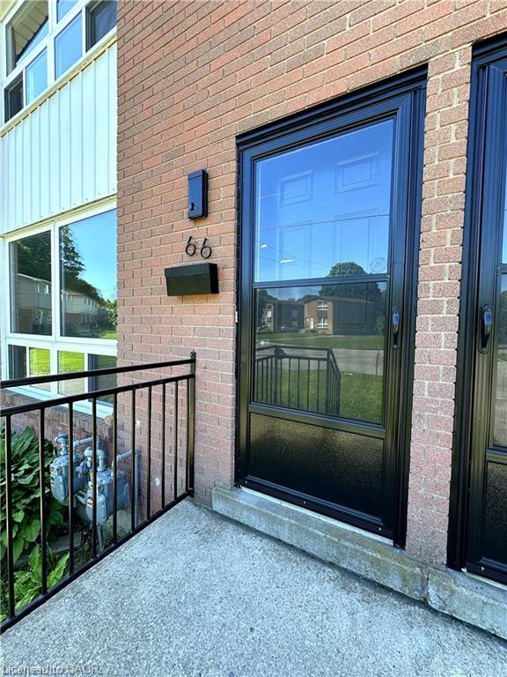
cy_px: 338
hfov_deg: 85.7
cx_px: 254
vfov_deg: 102.1
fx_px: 273
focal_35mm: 14
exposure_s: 1/144
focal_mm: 2.22
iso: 40
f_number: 2.2
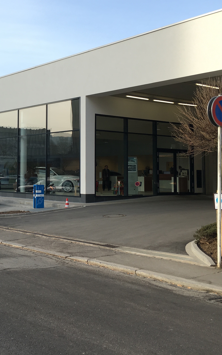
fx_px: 484
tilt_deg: +5.0
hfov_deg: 25.0
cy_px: 139
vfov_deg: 40.1
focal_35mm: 50
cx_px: 19
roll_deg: -0.9
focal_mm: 4.15
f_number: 2.2
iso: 25
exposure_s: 1/390
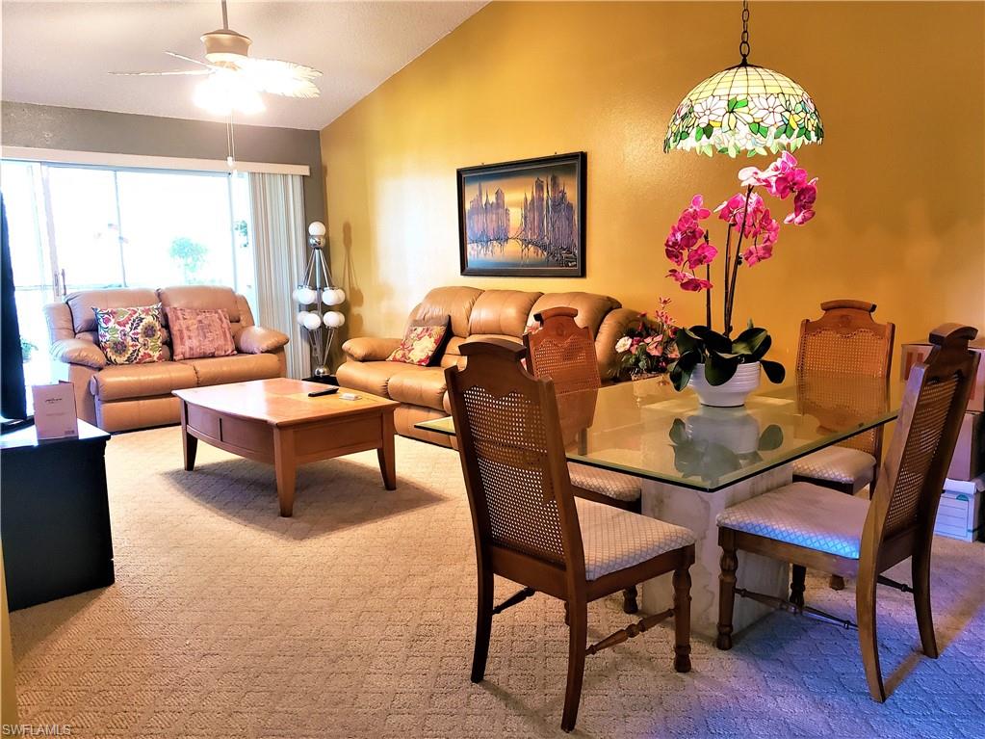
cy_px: 370
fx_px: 740
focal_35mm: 26
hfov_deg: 67.3
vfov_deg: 53.1
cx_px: 492
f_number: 1.5
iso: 320
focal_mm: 4.3
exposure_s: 1/40
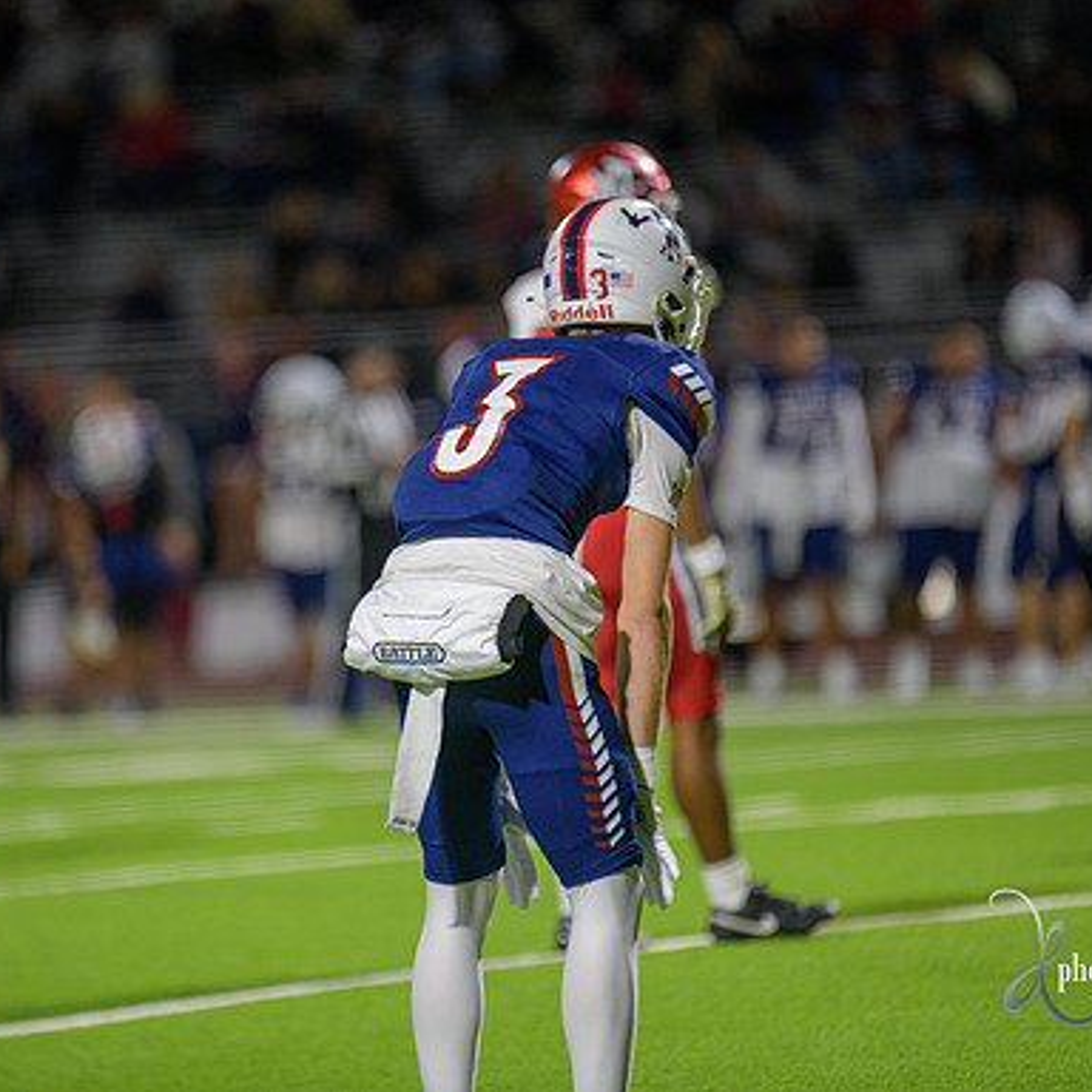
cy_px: 547
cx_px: 469
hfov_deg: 4.6
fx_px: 13741
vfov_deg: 4.6
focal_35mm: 385
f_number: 2.8
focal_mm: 300
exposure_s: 1/250
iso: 1250
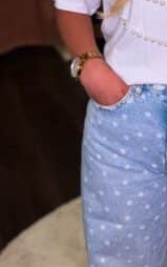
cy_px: -15
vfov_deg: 24.4
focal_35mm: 80
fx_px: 582
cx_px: 181
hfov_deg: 15.9
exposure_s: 1/100
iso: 80
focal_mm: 6.76
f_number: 1.78
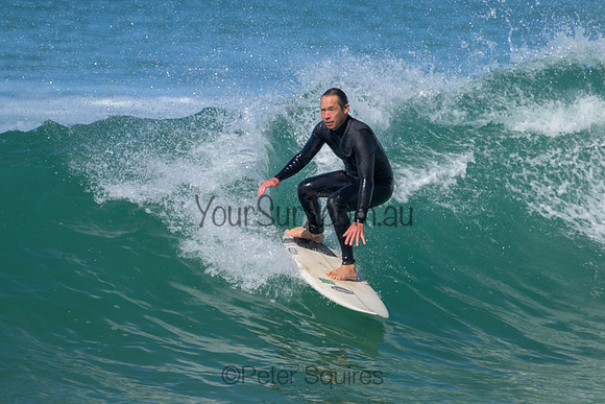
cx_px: 302
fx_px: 13447
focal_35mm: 800
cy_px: 202
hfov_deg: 2.6
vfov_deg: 1.7
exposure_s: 1/800
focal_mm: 800
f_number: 11
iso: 1250
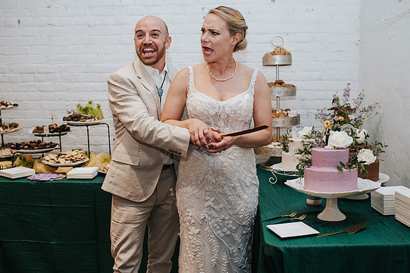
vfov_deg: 32.6
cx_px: 219
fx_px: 467
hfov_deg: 47.4
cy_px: 141
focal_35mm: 41
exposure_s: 1/200
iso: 1000
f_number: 2.8
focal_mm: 35
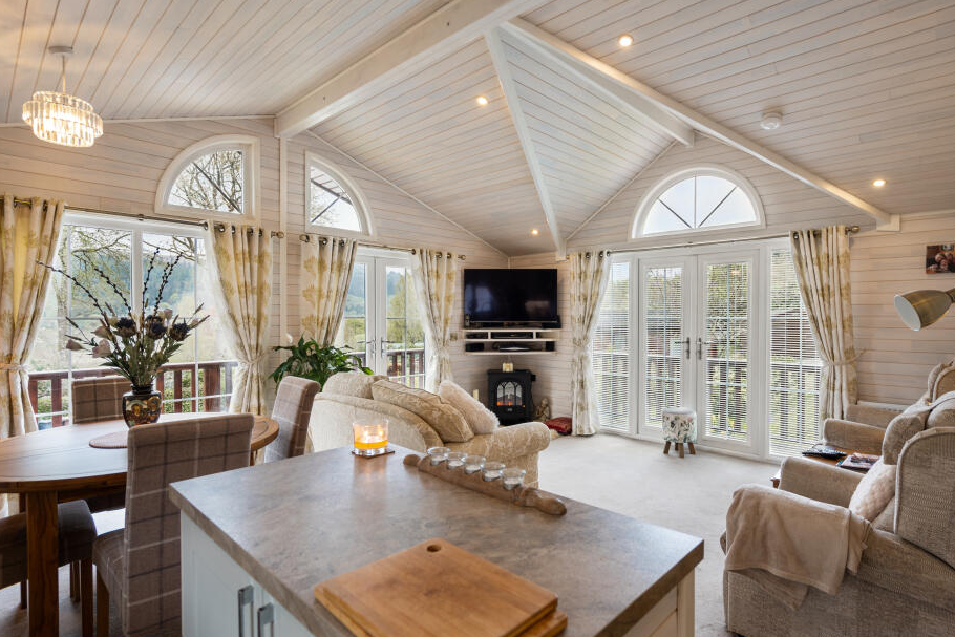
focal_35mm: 18
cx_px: 508
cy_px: 336
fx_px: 478
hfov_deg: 89.9
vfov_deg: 67.4
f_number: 4
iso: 250
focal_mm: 16
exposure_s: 1/100
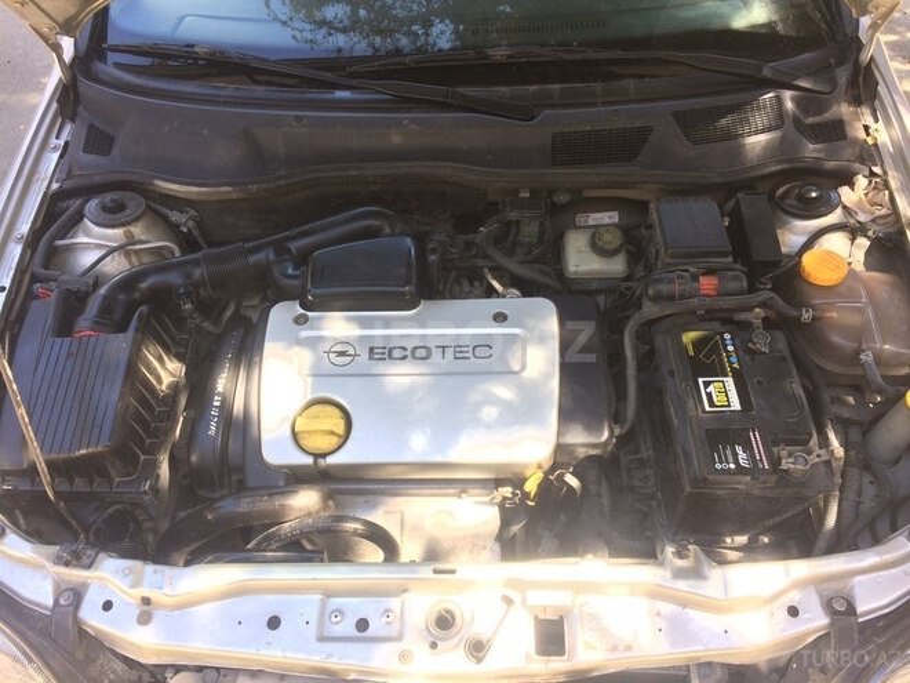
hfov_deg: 61.7
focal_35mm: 29
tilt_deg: -47.8
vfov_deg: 48.2
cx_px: 455
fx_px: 762
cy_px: 342
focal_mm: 4.15
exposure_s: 1/118
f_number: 2.2
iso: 32
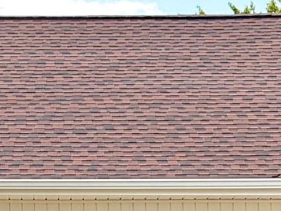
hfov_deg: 8.7
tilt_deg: +1.5
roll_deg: -0.2
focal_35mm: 227
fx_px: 1843
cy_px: 312
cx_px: 5
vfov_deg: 6.5
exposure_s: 1/1307
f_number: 1.78
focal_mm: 6.76
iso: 80
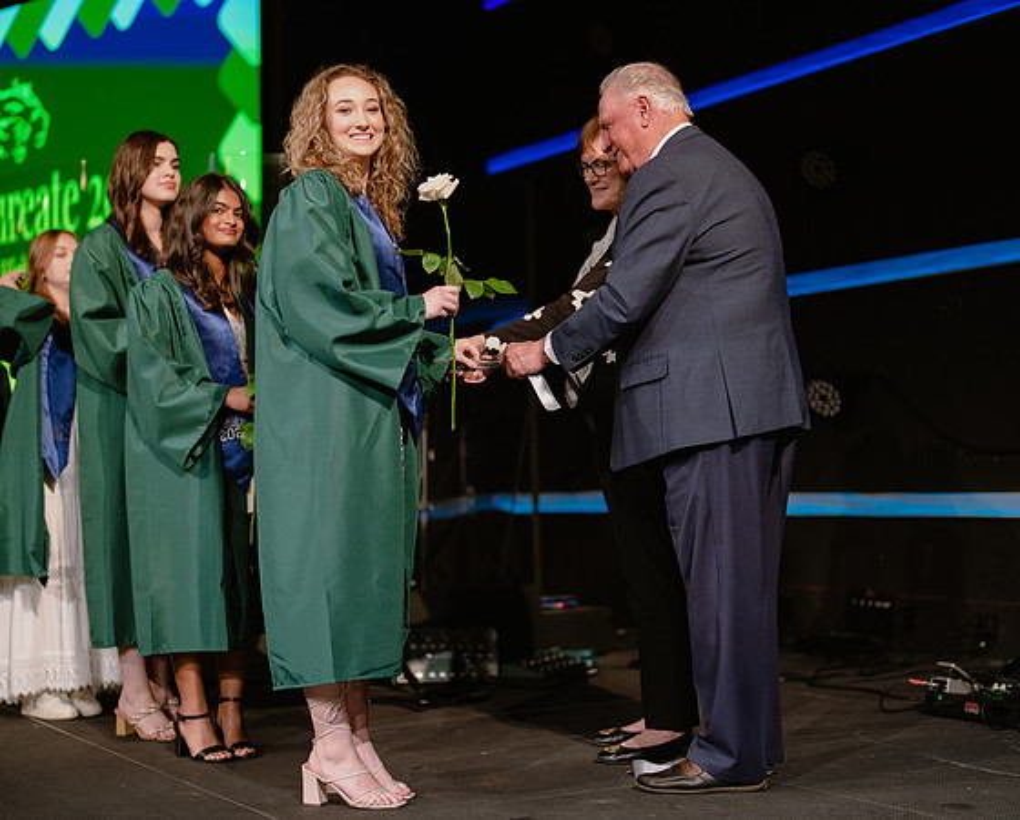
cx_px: 510
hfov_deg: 33.1
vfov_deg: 26.8
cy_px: 410
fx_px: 1719
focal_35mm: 57
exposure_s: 1/320
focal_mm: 50
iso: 640
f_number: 1.2
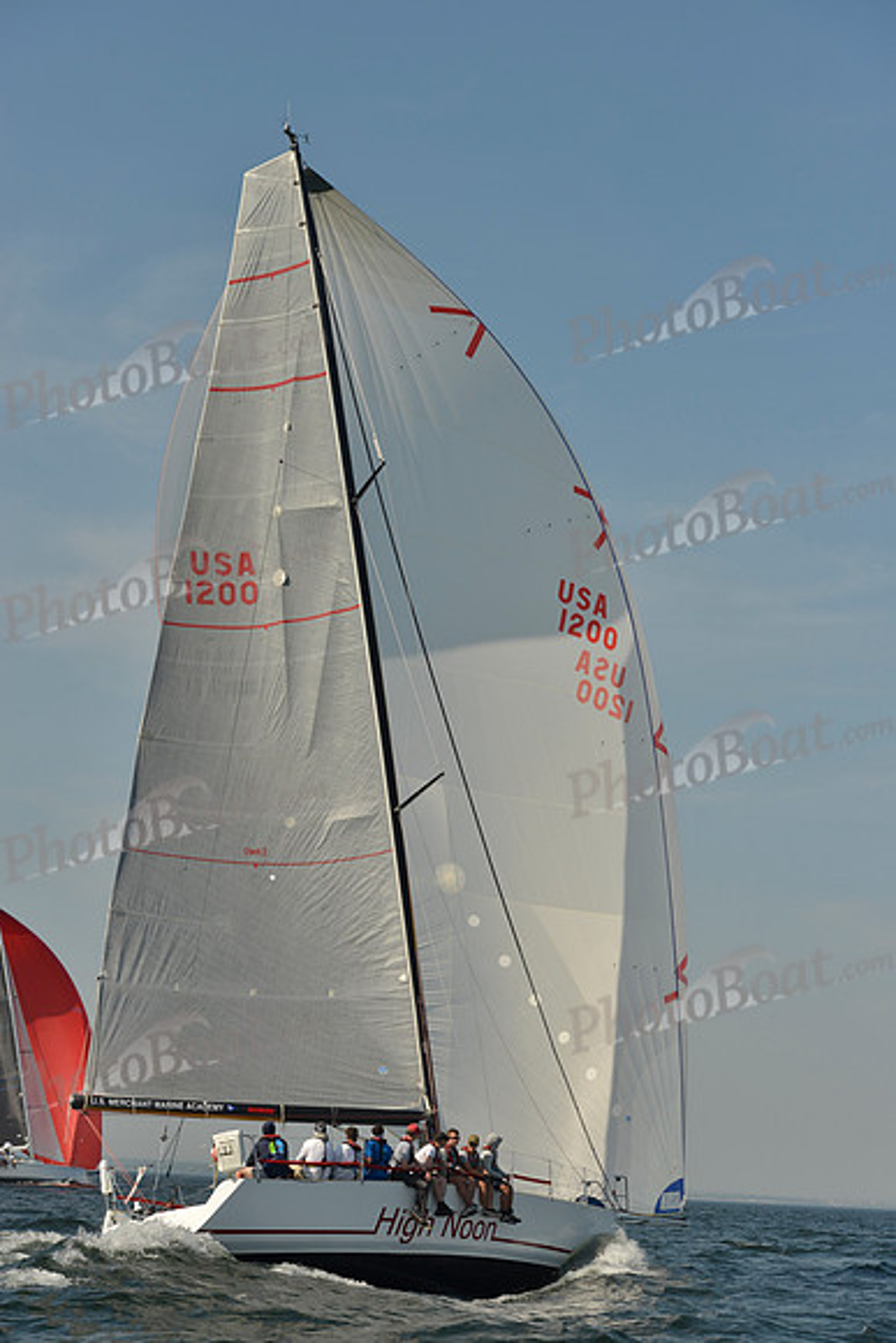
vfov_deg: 27.0
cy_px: 672
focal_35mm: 75
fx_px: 2798
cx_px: 448
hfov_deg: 18.2
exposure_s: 1/1600
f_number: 8
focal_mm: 75
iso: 200
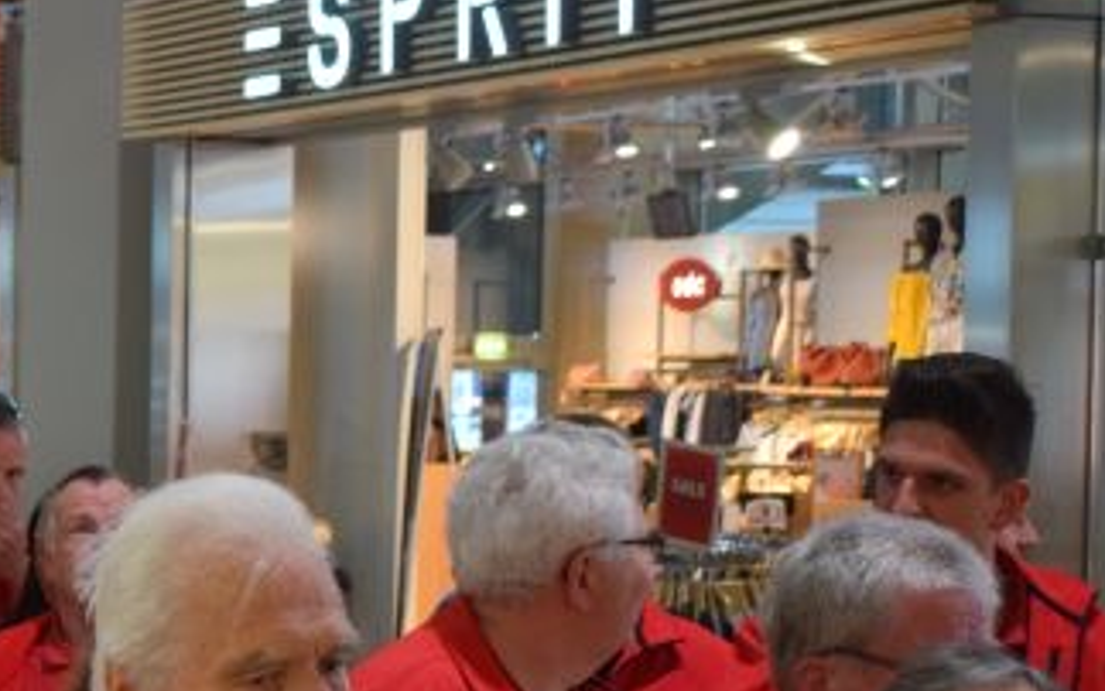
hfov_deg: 16.5
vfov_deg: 10.8
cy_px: 597
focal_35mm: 121
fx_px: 3645
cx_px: -233
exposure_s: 1/60
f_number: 4.5
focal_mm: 32
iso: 800
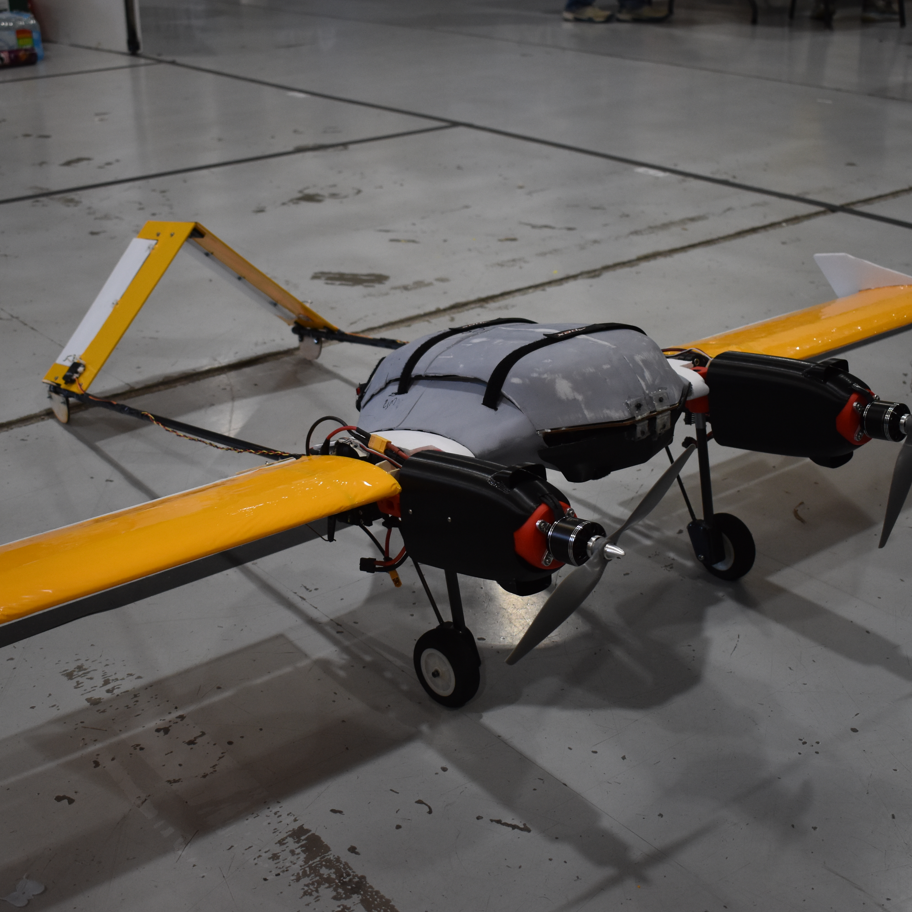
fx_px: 1371
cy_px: 457
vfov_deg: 36.8
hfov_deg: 36.8
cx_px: 444
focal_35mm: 46
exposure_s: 1/160
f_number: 3.8
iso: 800
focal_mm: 24
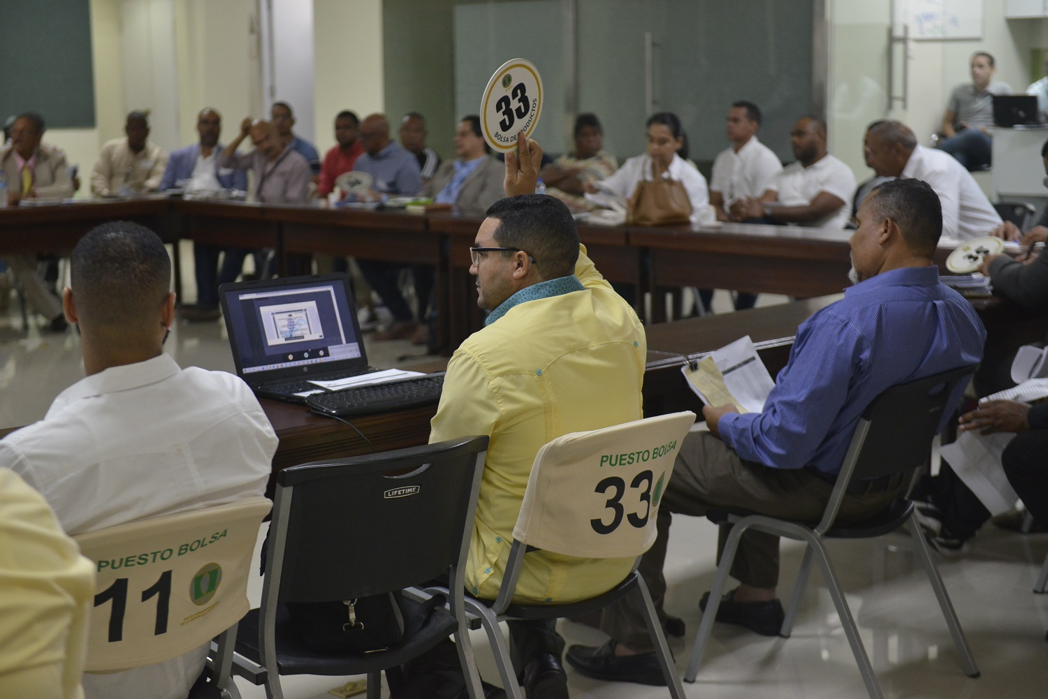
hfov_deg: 32.4
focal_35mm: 62
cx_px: 524
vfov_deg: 21.9
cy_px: 350
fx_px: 1805
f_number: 3.5
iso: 2500
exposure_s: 1/200
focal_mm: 62
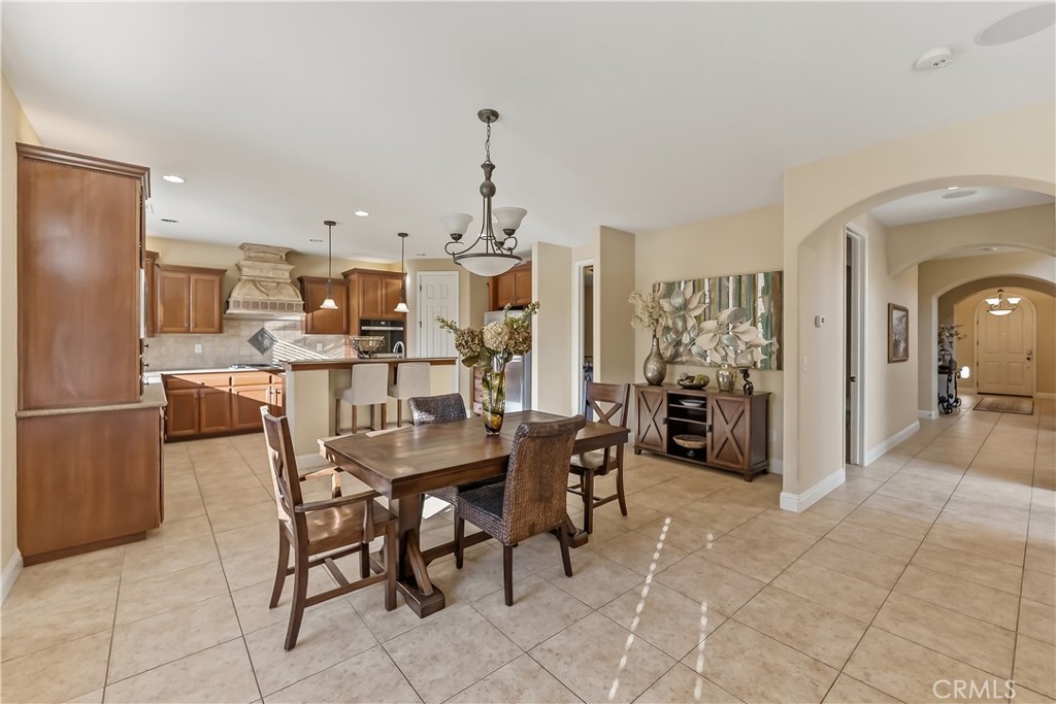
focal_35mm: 14
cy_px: 352
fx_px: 411
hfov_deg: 104.2
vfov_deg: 81.2
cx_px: 528
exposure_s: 1/160
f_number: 4
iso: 640
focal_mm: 14
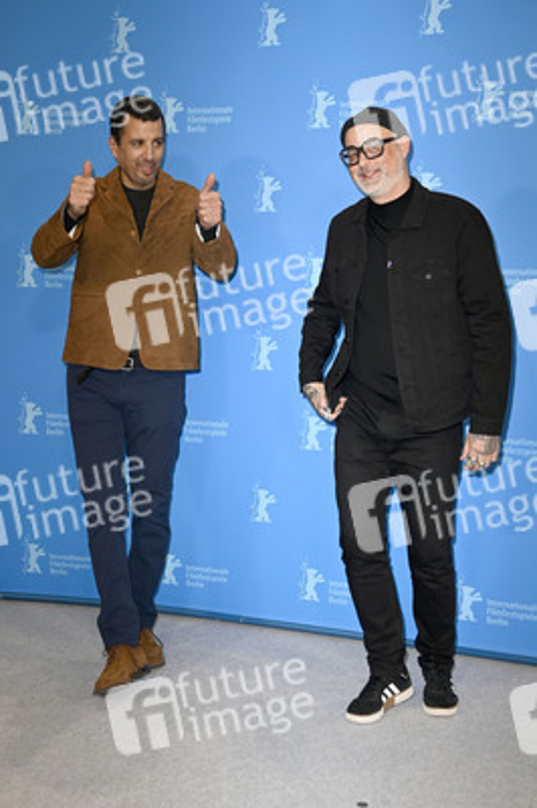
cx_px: 268
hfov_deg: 28.0
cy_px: 404
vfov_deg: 41.1
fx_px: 1076
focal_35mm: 48
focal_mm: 48
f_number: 5
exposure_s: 1/200
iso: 800
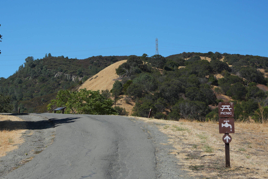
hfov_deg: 20.7
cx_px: 90
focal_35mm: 98
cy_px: 73
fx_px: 729
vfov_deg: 14.0
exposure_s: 1/2000
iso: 200
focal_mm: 50
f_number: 4.5
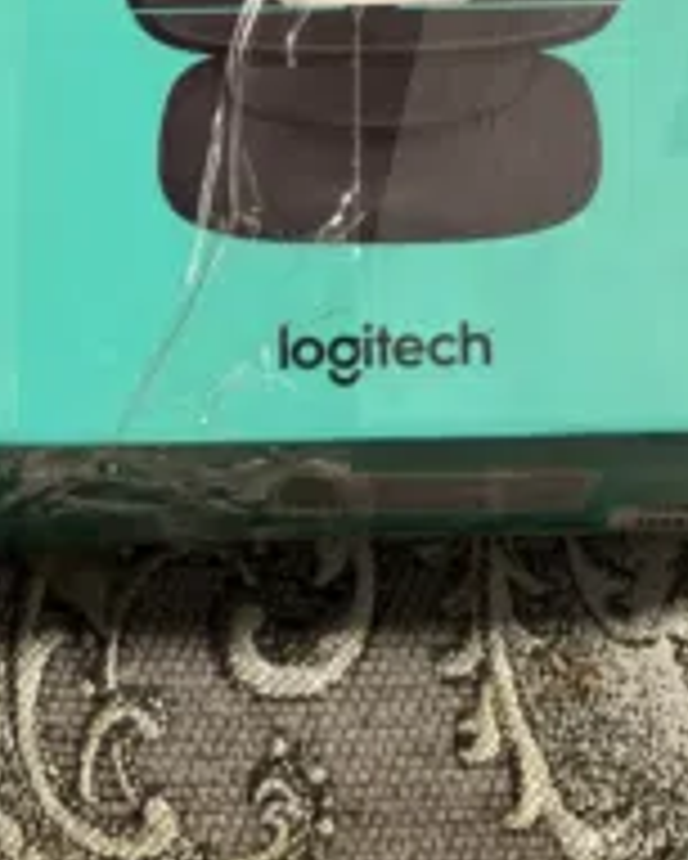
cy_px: 104
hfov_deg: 9.8
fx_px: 3993
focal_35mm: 157
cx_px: 378
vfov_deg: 12.2
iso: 320
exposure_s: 1/25
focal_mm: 9
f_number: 2.8
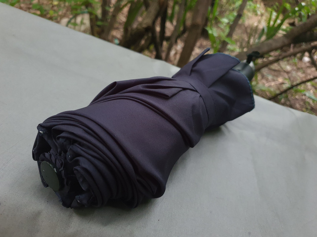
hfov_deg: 67.3
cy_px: 118
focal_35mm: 26
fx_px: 238
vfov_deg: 53.1
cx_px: 158
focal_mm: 4.3
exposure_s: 1/50
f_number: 1.5
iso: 320
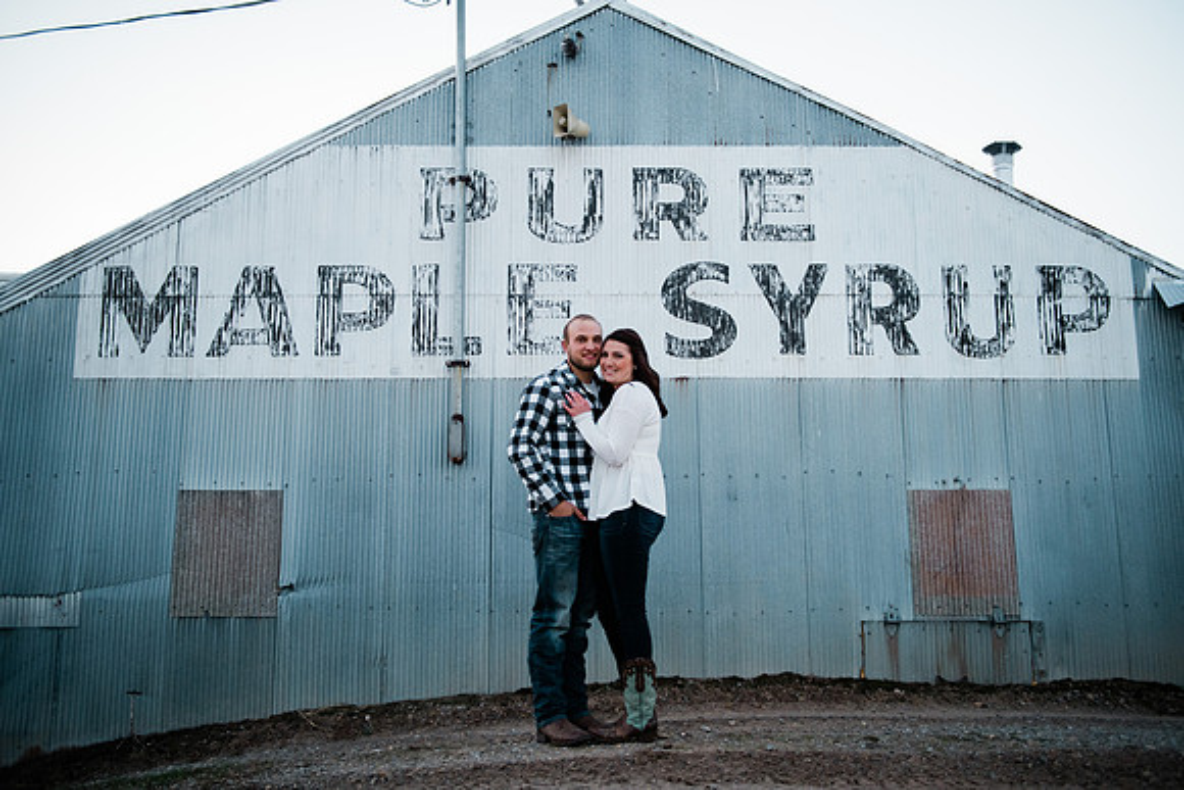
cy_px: 395
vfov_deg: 40.6
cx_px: 592
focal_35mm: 32
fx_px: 1068
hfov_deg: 58.0
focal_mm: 32
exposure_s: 1/160
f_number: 2.8
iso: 500
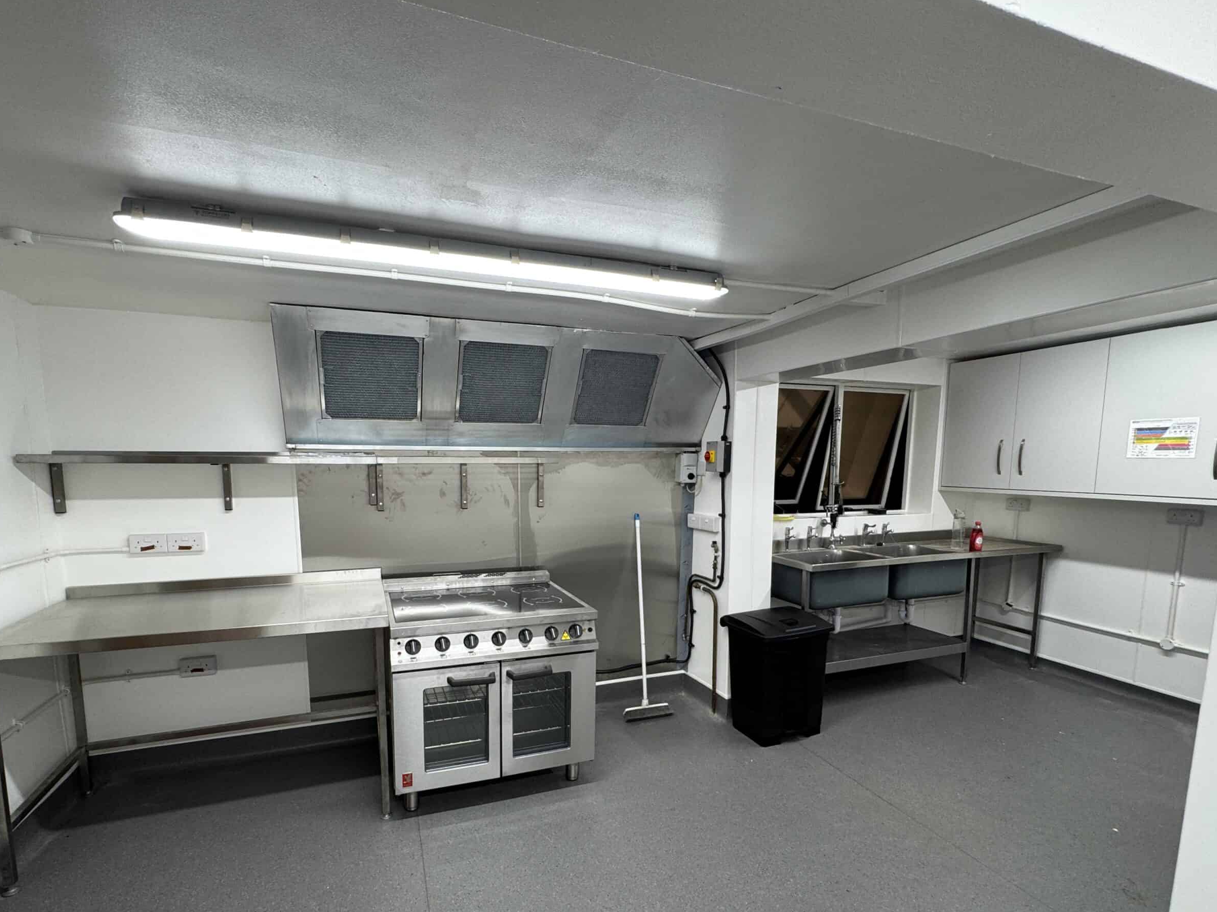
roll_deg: -0.1
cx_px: 578
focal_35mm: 17
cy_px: 532
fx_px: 598
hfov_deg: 91.0
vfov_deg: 74.2
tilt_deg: -7.4
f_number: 2.2
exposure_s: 1/100
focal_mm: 2.22
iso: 125
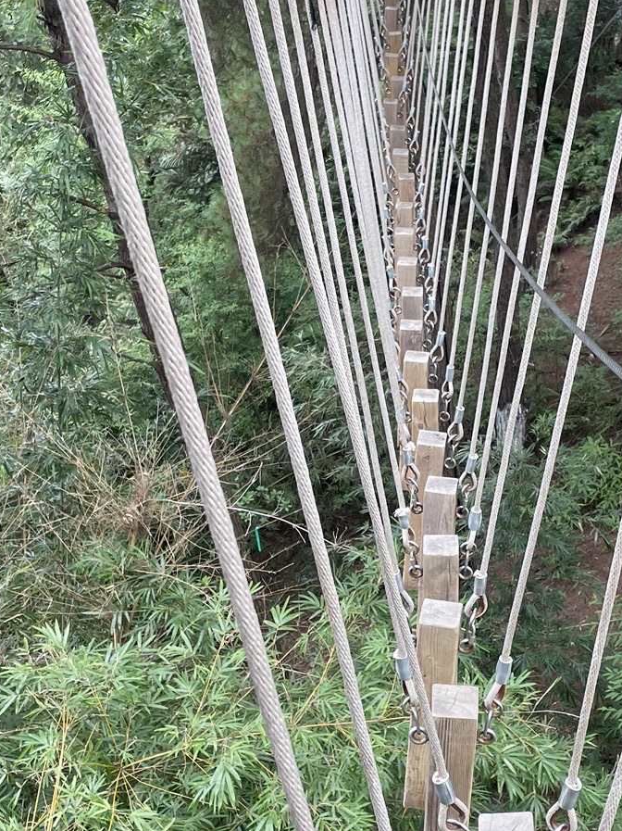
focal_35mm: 58
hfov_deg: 25.0
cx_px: 451
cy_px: 478
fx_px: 1391
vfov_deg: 33.2
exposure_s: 1/121
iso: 40
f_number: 1.6
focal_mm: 4.2
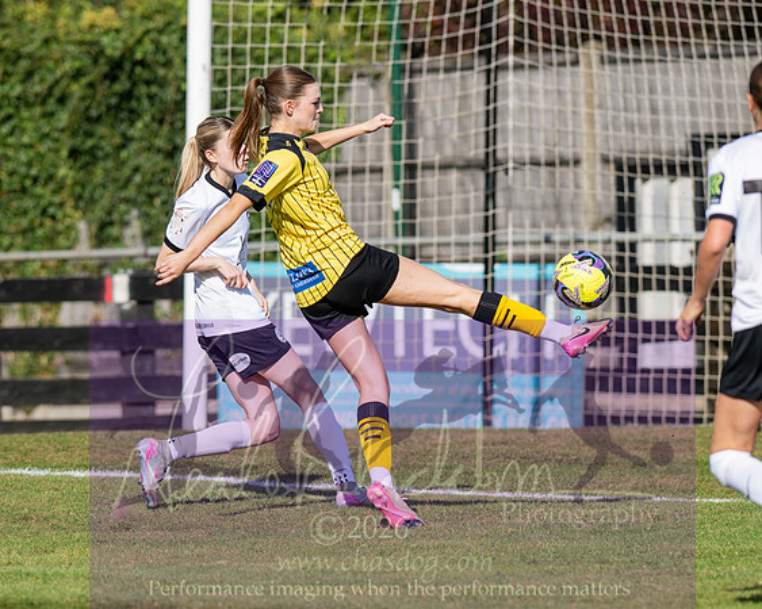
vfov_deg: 3.4
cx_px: 315
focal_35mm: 461
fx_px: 10402
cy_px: 357
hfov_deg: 4.2
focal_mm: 300
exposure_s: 1/2000
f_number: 4
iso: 200
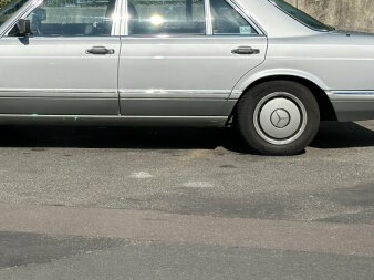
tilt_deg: -6.5
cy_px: 60
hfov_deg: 21.4
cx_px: 98
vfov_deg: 16.1
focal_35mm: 91
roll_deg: +1.4
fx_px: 982
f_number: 1.78
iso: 100
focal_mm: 6.86
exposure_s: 1/7634
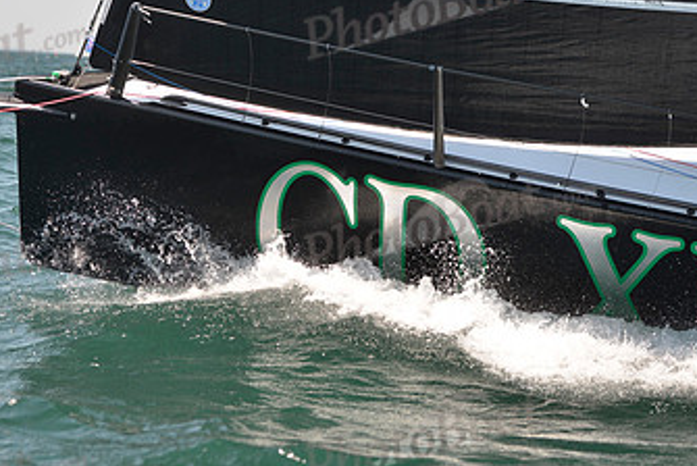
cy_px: 143
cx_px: 198
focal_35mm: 135
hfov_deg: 15.1
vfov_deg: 10.2
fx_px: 2616
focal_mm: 78
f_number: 3.5
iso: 400
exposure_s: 1/800
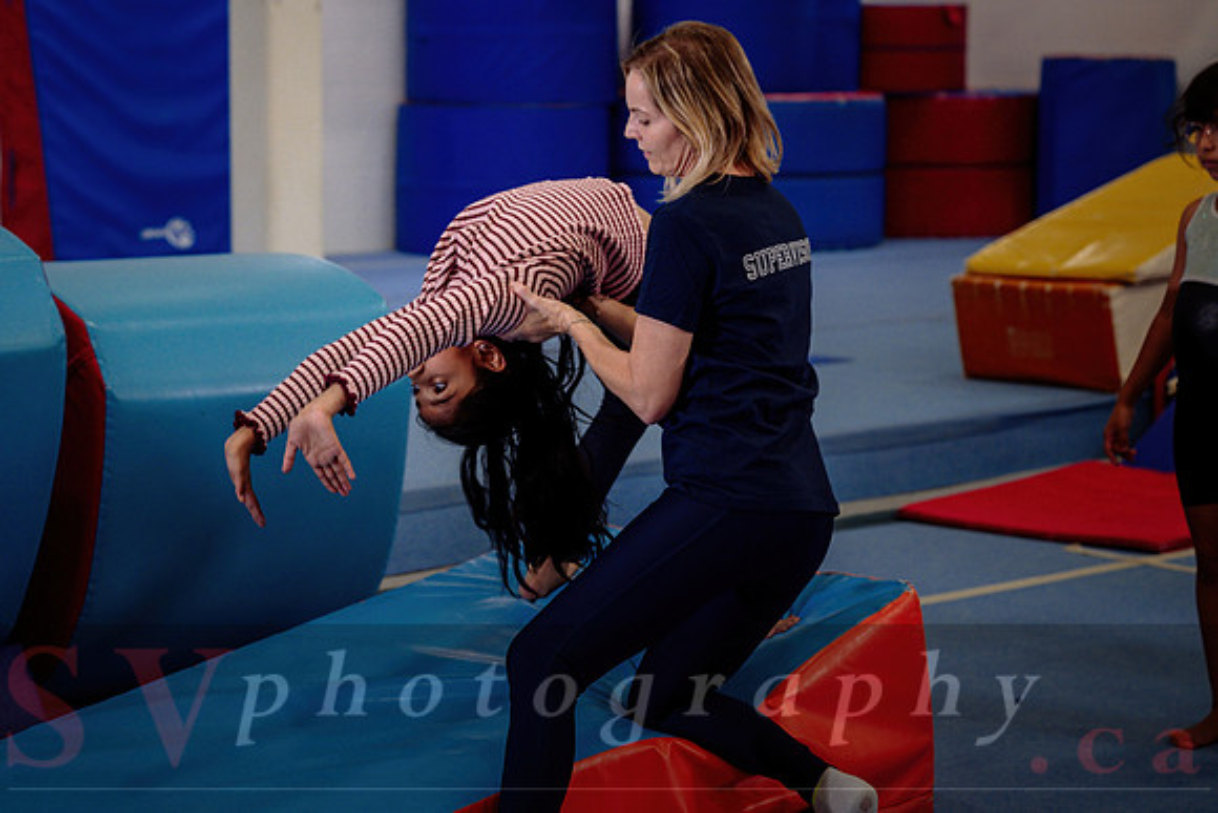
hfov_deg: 22.3
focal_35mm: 91
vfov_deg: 15.0
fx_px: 3085
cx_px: 451
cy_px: 322
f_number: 3.5
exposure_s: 1/320
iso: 800
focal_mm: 70
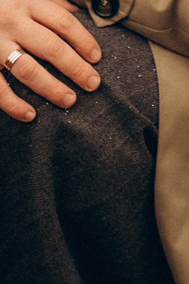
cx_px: -3
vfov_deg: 8.3
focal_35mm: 234
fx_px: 1842
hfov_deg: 5.9
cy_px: -335
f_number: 1.2
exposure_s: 1/640
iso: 100
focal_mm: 35
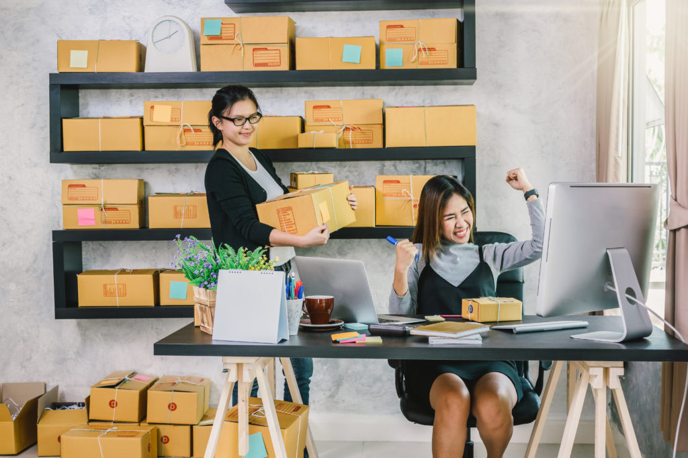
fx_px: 993
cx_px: 344
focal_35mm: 52
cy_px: 229
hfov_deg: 38.2
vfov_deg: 25.9
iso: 400
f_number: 4
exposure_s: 1/40
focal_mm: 35
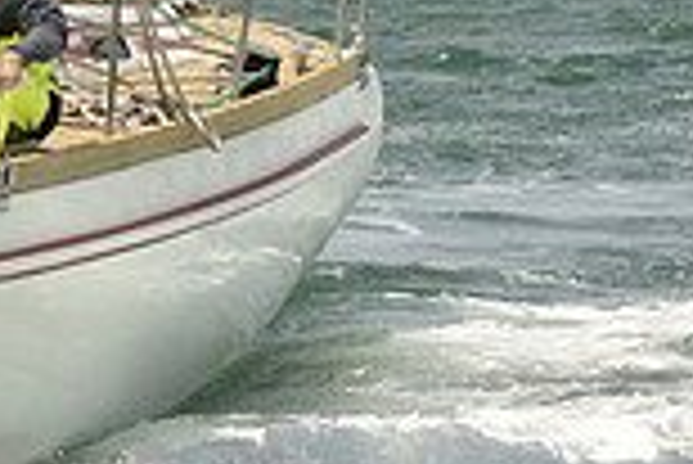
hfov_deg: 4.0
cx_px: -576
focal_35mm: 508
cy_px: -101
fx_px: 9788
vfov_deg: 2.7
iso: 320
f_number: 11
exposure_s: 1/800
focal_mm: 135
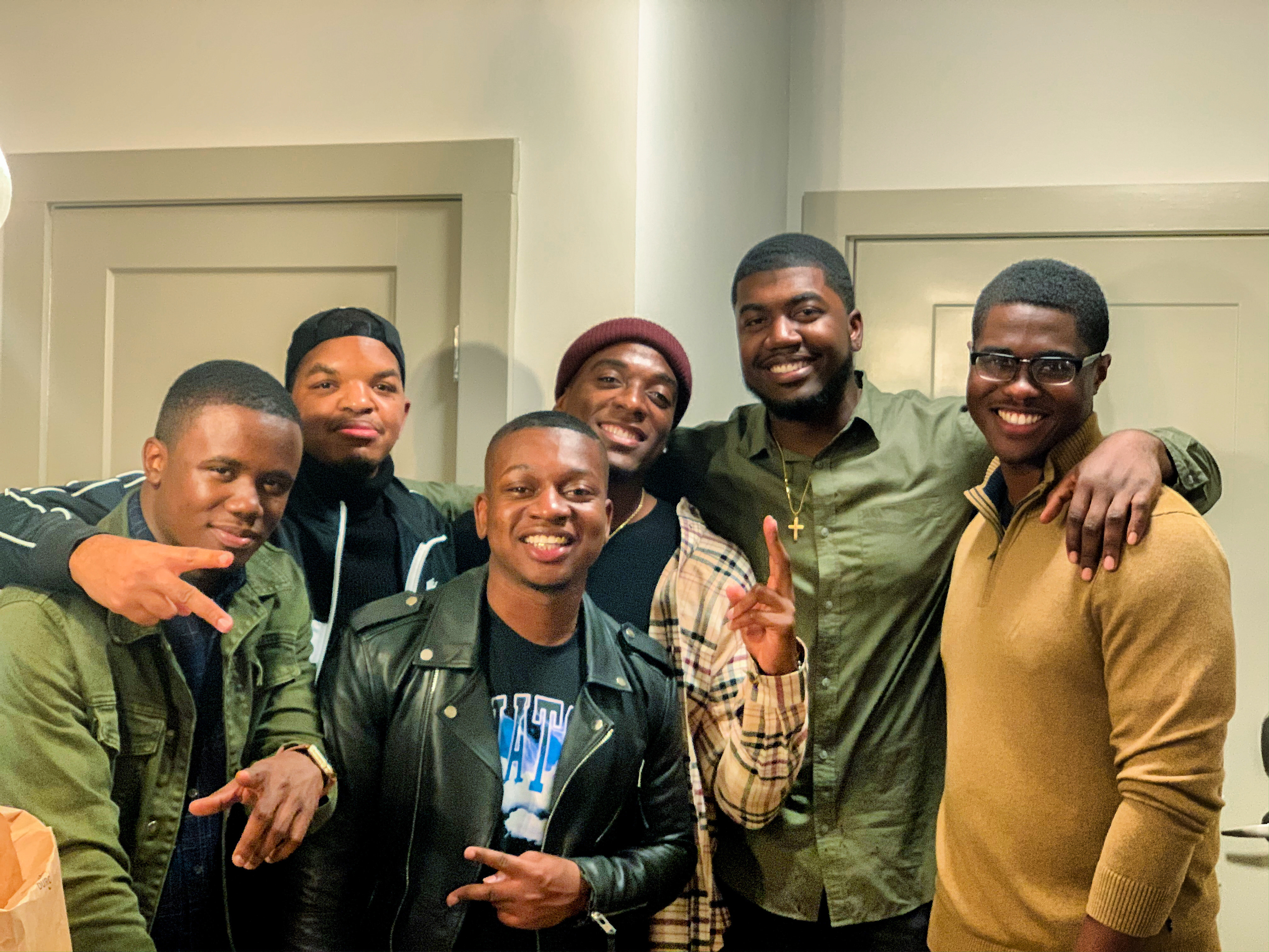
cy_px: 476
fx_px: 1906
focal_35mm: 52
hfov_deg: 36.8
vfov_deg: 28.0
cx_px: 634
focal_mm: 6
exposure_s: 1/40
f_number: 2.4
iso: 500
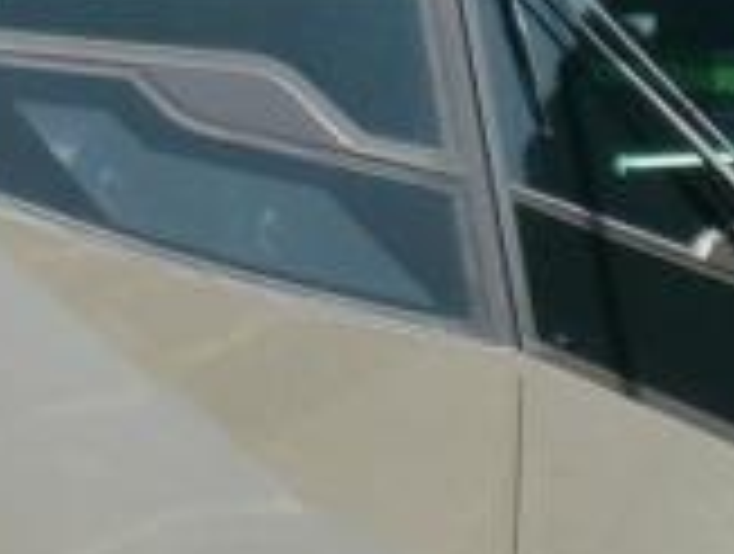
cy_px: -279
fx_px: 7459
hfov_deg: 5.6
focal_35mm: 351
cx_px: -491
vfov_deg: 4.2
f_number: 3.7
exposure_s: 1/500
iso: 64
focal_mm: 9.3
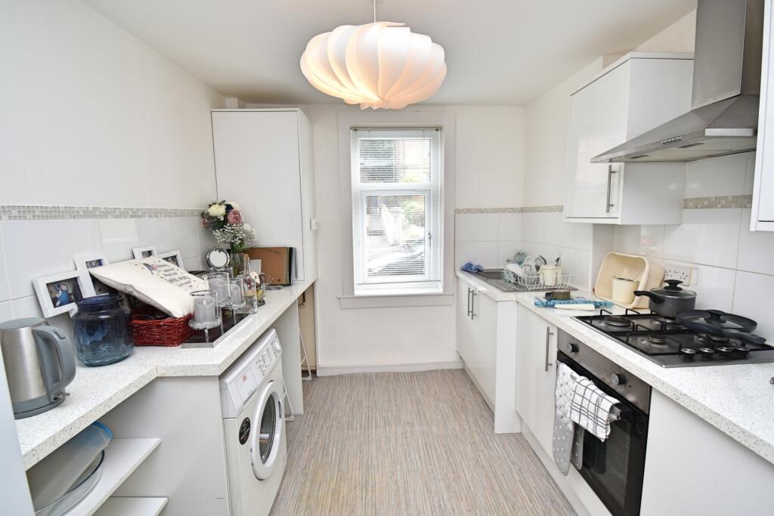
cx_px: 387
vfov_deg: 77.3
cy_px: 258
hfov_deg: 100.4
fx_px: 323
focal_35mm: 15
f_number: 4.5
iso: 100
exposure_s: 1/25
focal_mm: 10
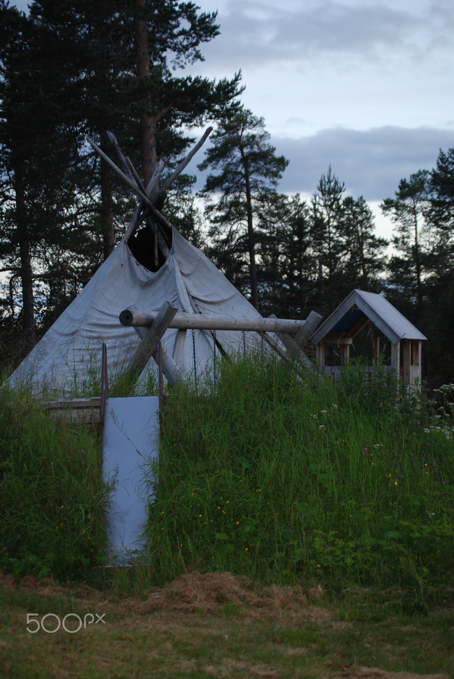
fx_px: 1556
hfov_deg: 16.6
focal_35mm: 82
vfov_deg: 24.6
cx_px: 227
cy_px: 340
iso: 320
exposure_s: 1/60
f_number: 4
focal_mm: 55
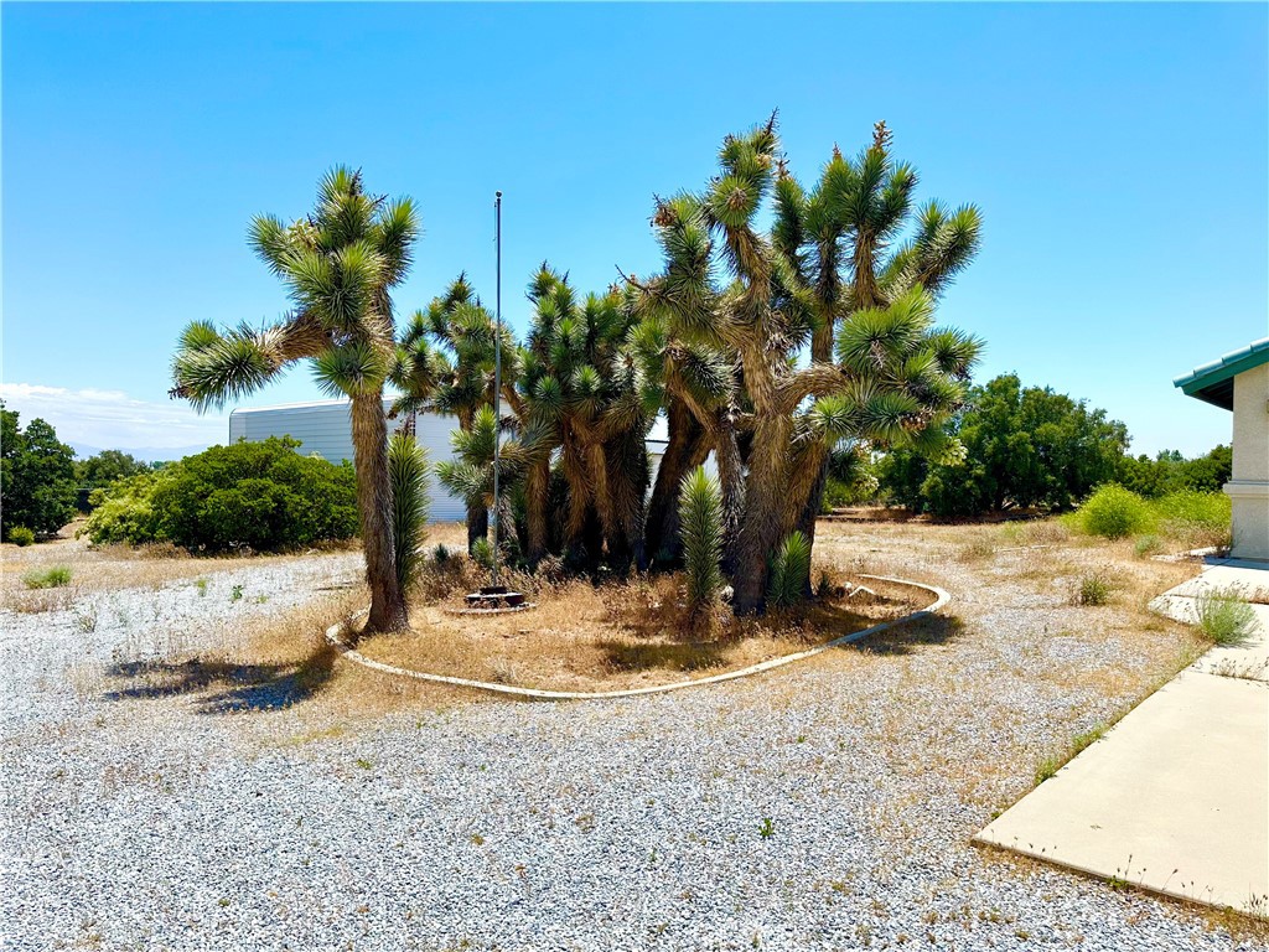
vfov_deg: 56.8
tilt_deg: -0.7
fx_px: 880
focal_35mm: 24
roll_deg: -1.6
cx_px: 634
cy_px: 476
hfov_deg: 71.6
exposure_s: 1/6211
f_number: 1.78
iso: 80
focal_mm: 6.86
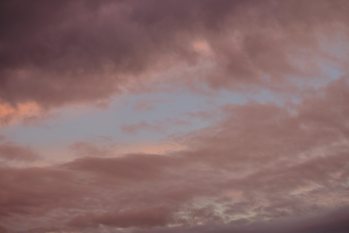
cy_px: 116
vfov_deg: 16.5
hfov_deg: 24.5
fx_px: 805
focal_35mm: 83
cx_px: 174
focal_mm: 55
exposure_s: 1/320
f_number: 4
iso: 800
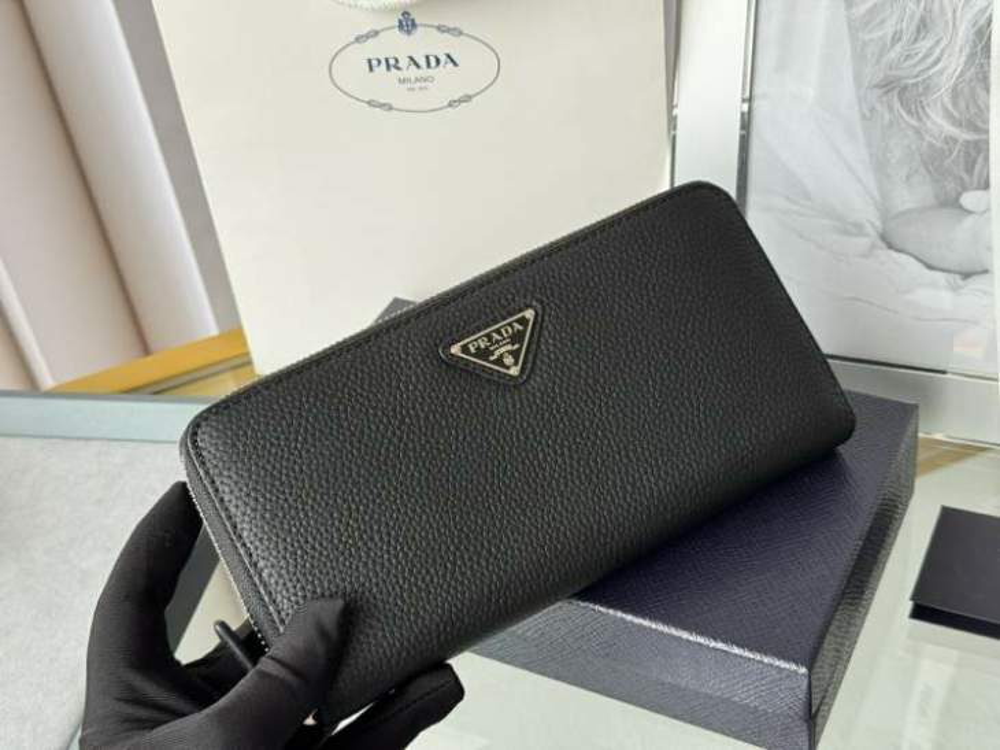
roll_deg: +9.6
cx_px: 500
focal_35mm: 48
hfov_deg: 39.7
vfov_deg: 30.2
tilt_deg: -38.5
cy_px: 375
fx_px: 1386
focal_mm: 6.76
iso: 100
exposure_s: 1/79
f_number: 1.78
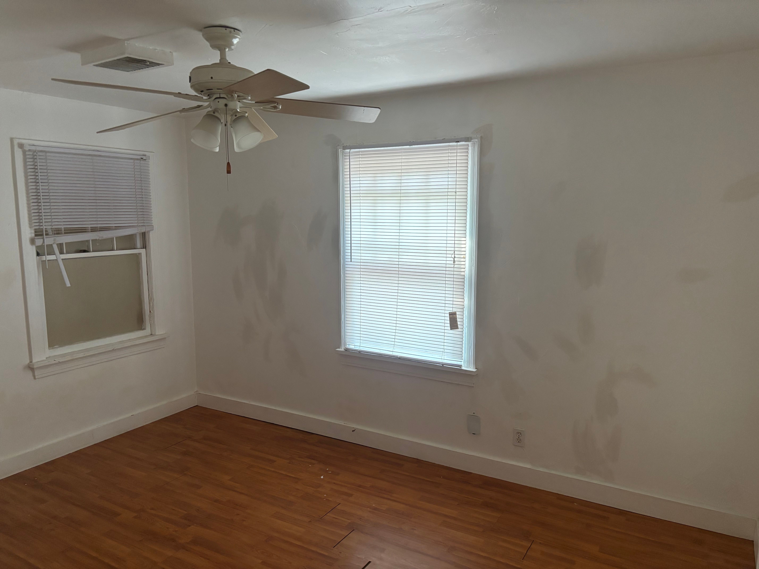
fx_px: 570
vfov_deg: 53.1
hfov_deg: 67.3
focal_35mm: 26
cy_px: 284
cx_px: 380
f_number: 1.6
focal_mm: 5.96
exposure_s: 1/60
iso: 320
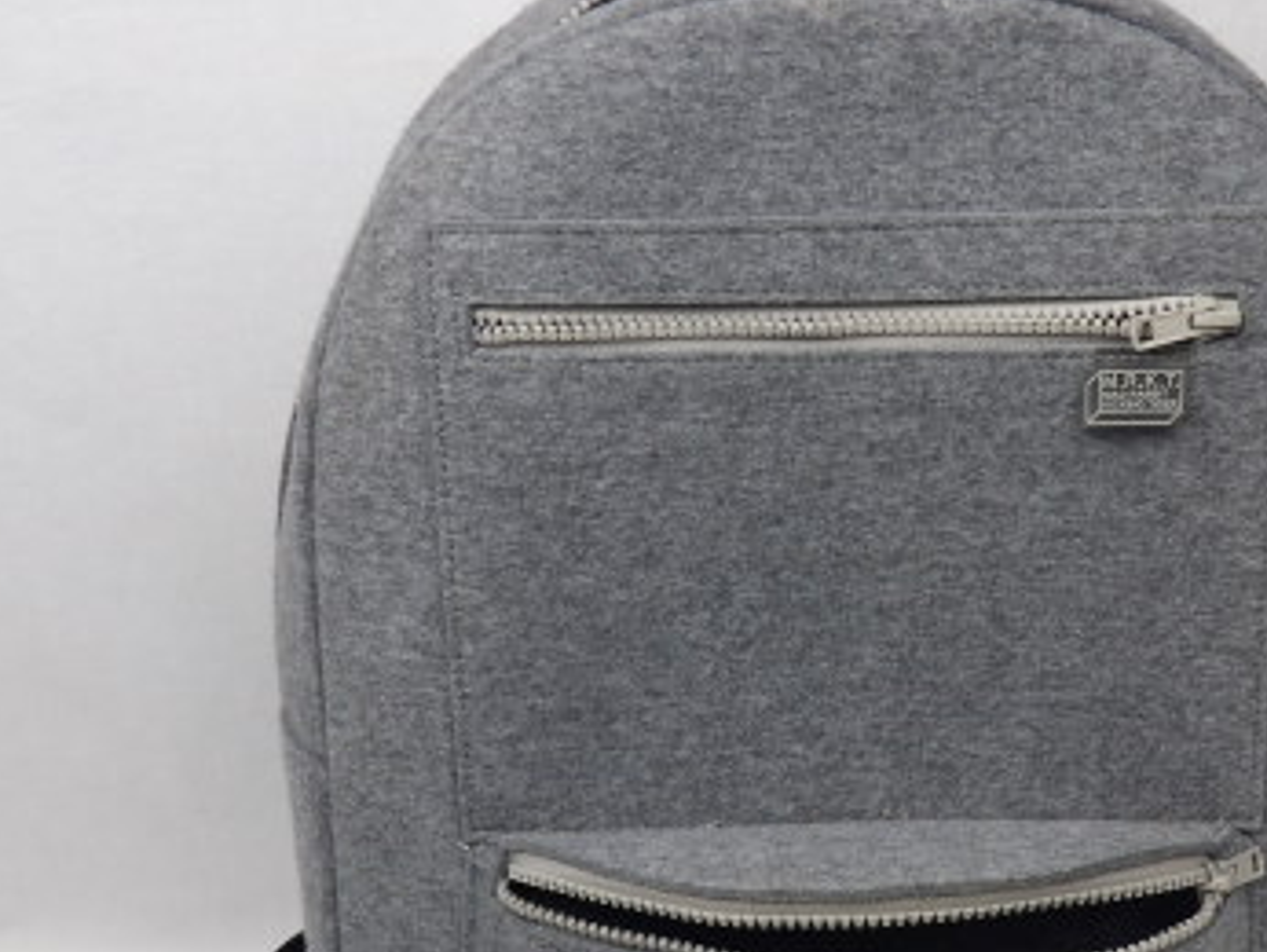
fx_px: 2234
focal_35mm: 61
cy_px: 663
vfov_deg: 23.9
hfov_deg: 31.5
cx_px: 820
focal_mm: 5.9
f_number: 3.6
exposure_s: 1/33
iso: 110
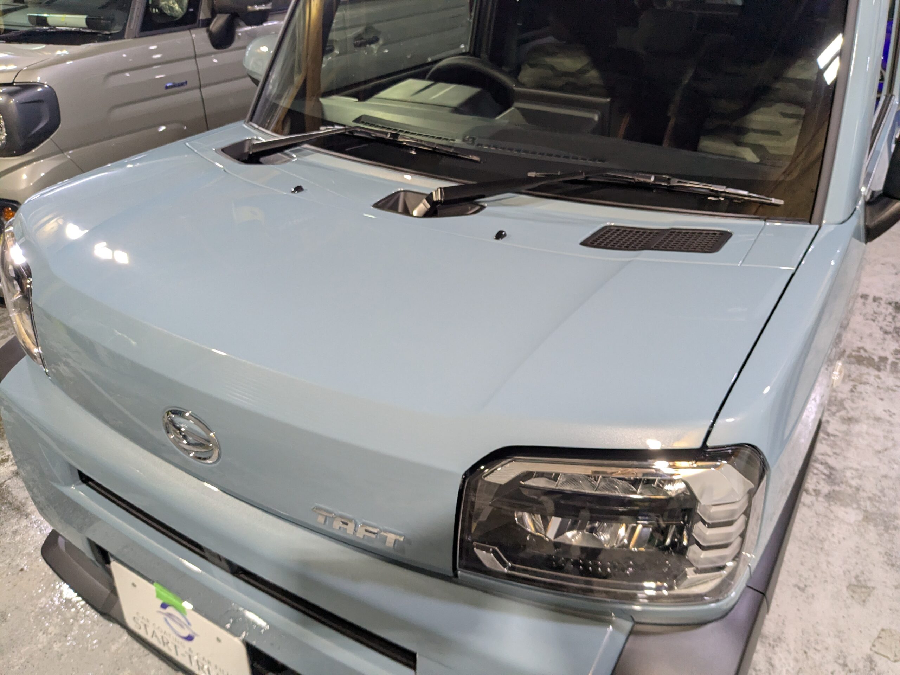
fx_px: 702
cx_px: 450
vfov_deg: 51.4
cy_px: 338
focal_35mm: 27
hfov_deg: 65.3
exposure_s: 1/120
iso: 214
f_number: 1.73
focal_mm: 4.38
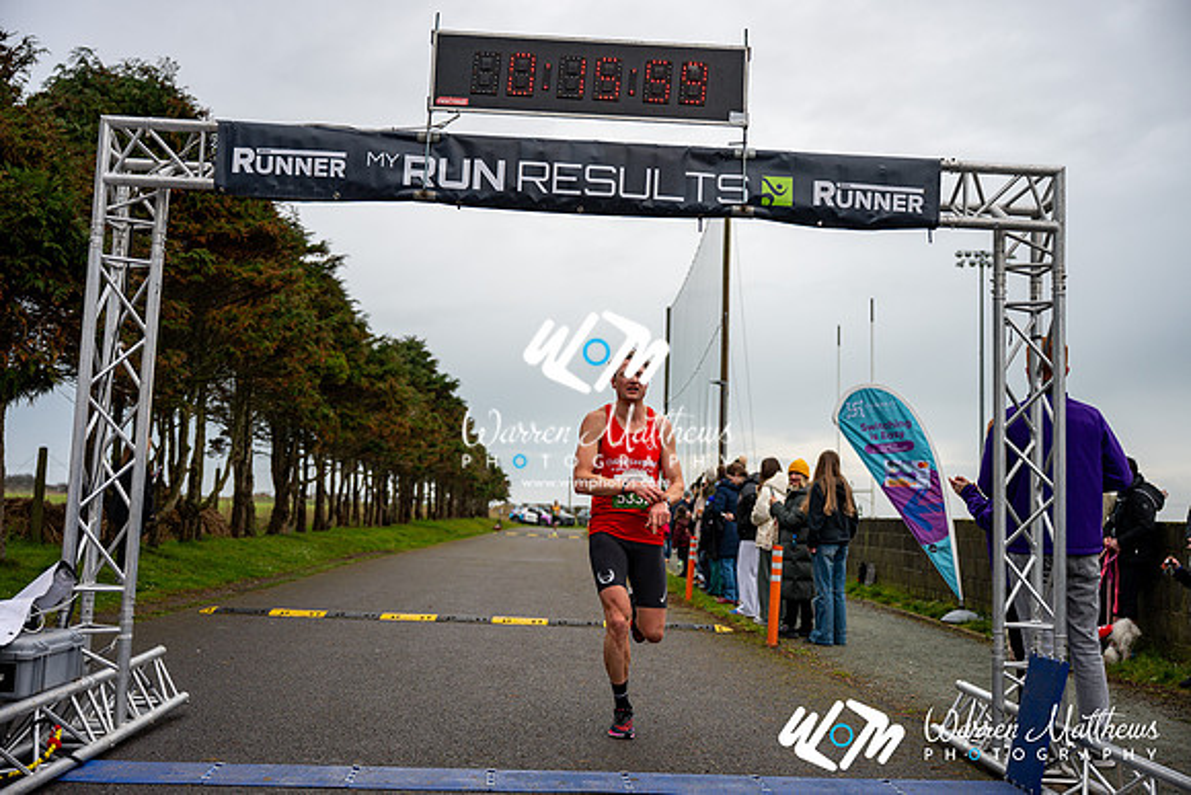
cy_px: 398
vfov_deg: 36.9
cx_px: 596
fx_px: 1191
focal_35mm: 36
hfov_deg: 53.1
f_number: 2.8
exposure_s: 1/1250
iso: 125
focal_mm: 36
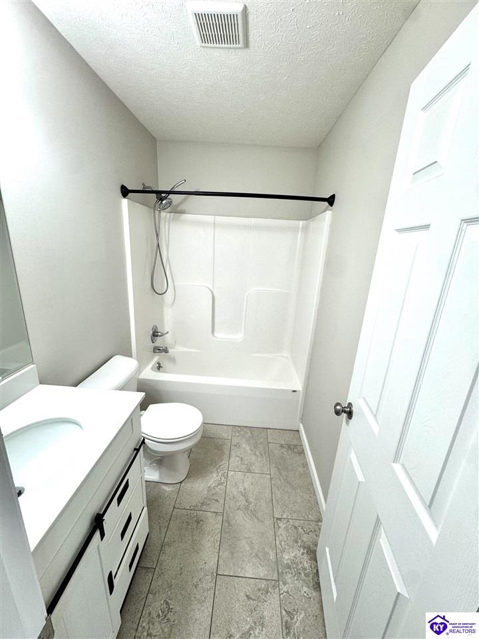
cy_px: 320
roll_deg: -3.6
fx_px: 258
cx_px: 240
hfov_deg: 85.7
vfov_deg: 102.1
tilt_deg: -16.3
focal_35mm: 14
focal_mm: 2.22
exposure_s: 1/120
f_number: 2.2
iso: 160
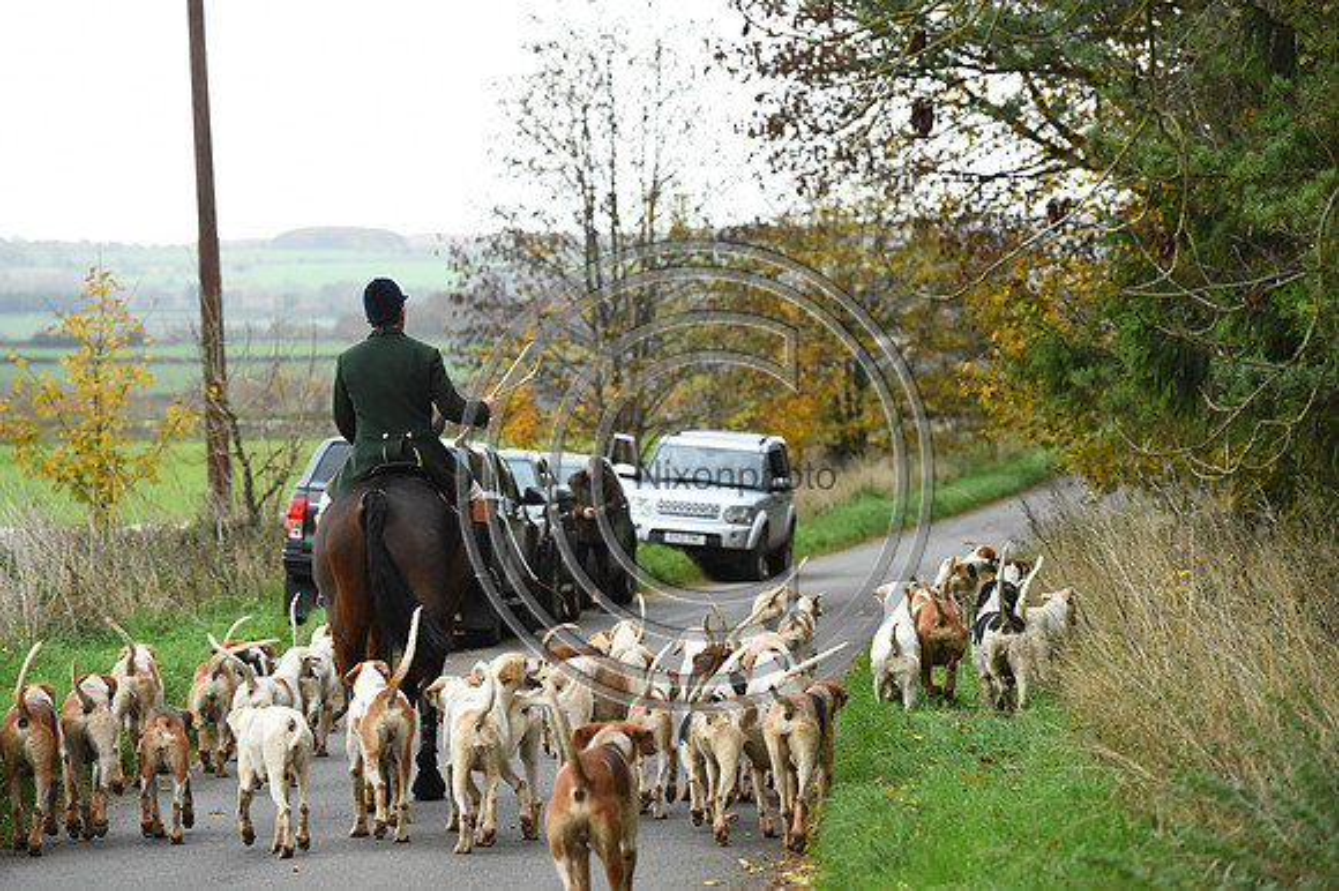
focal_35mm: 165
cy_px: 446
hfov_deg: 12.5
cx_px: 670
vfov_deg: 8.3
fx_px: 6133
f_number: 5
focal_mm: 165
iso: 6400
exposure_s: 1/1000
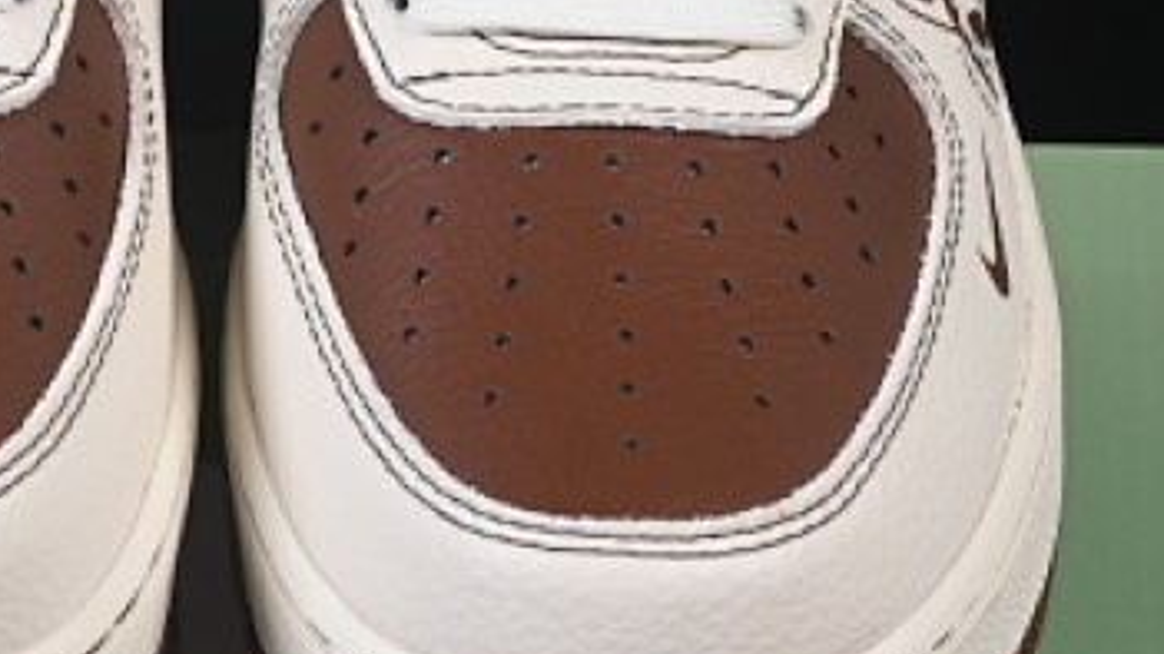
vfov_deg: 5.0
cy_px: 146
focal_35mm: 242
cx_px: 126
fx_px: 7465
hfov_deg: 8.9
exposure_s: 1/100
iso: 160
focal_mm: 50
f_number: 8
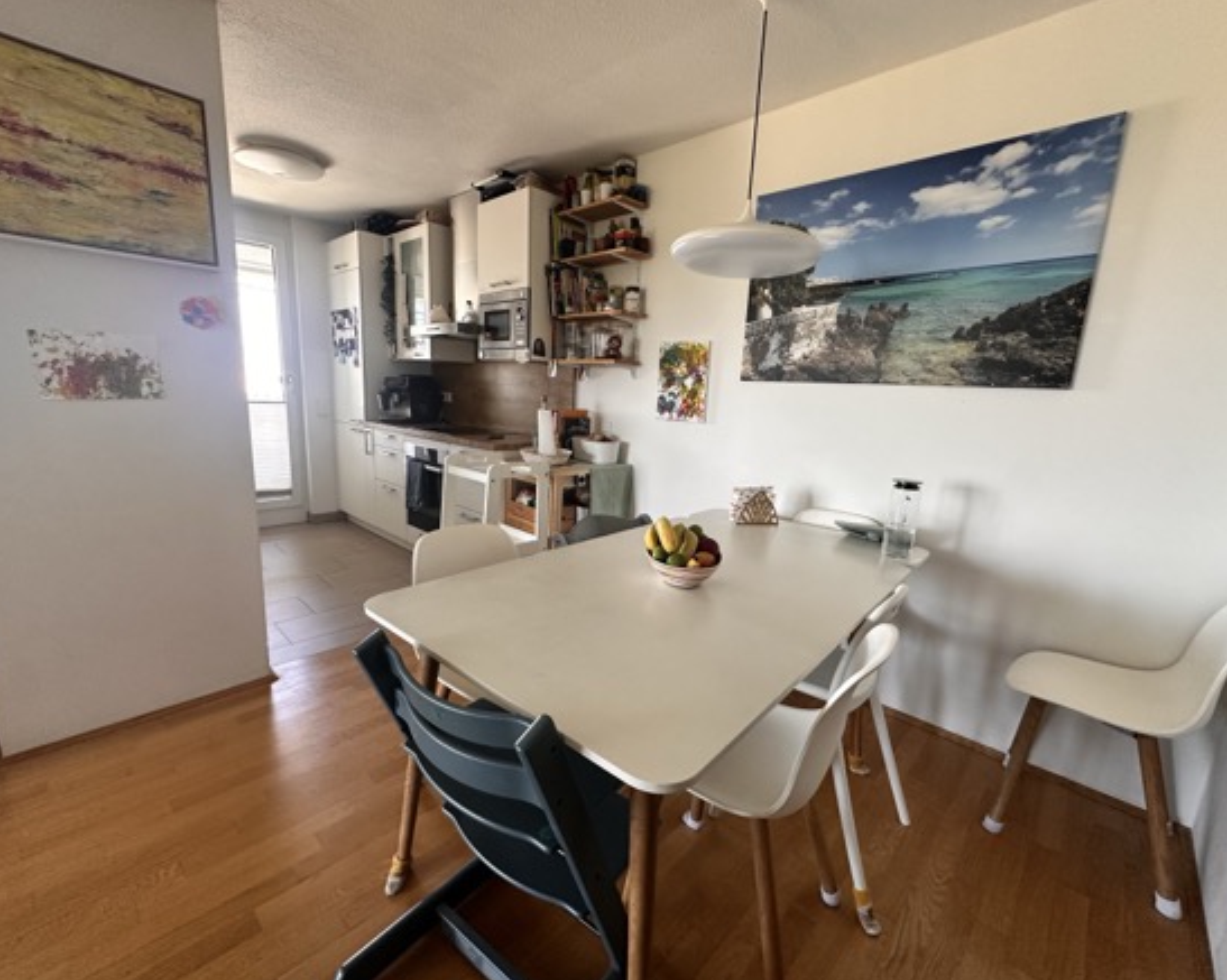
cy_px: 496
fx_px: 544
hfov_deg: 96.8
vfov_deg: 84.0
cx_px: 612
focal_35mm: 15
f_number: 2.2
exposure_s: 1/99
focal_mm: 2.2
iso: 200
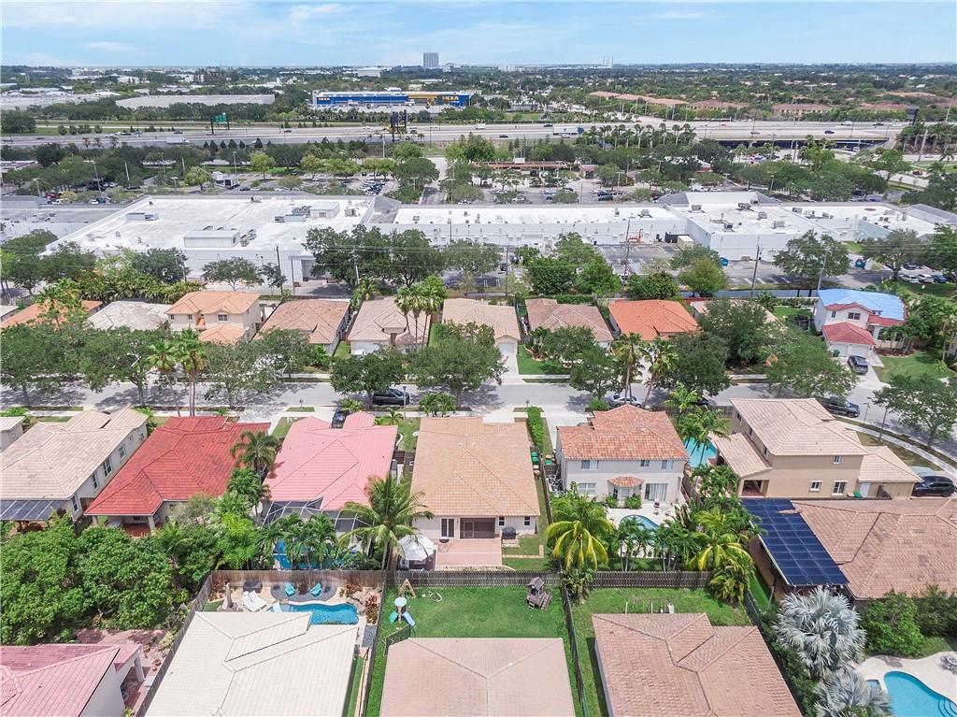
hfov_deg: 71.6
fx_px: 663
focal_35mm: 24
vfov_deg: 56.8
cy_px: 358
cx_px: 478
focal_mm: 4.39
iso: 100
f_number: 2.8
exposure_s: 1/2000
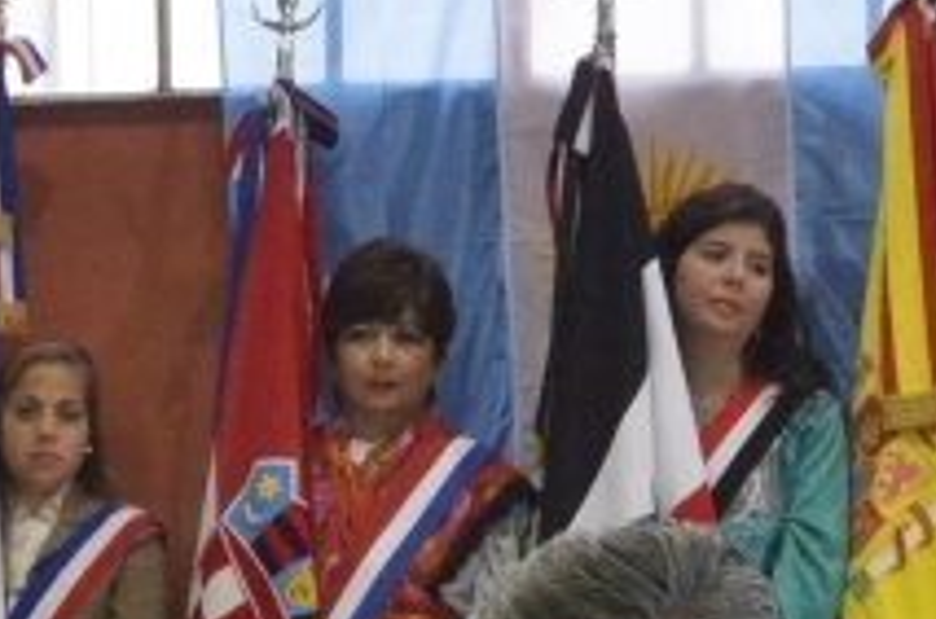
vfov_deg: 8.2
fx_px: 4125
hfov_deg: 12.9
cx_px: 127
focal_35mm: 159
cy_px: 1251
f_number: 8
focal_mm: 22
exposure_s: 1/60
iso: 5000
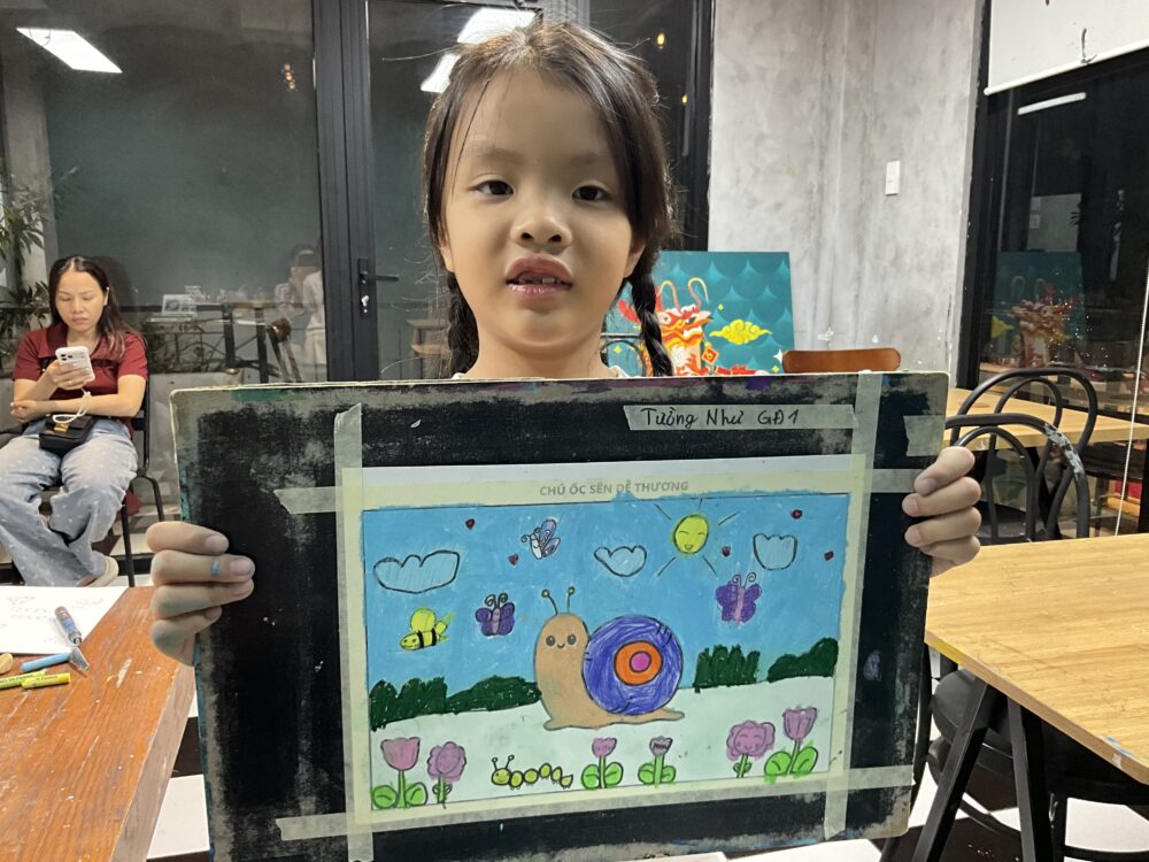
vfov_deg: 48.2
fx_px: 963
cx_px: 574
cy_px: 431
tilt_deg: -10.8
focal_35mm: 29
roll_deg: -0.4
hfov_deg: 61.7
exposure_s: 1/60
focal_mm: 3
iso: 125
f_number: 1.8
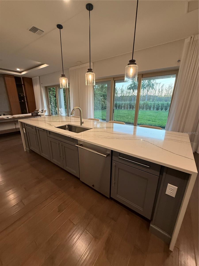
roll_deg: +0.9
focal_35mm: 14
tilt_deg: -14.4
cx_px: 100
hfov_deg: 85.7
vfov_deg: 102.1
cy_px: 133
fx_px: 107
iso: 250
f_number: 2.2
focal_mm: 2.22
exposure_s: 1/120
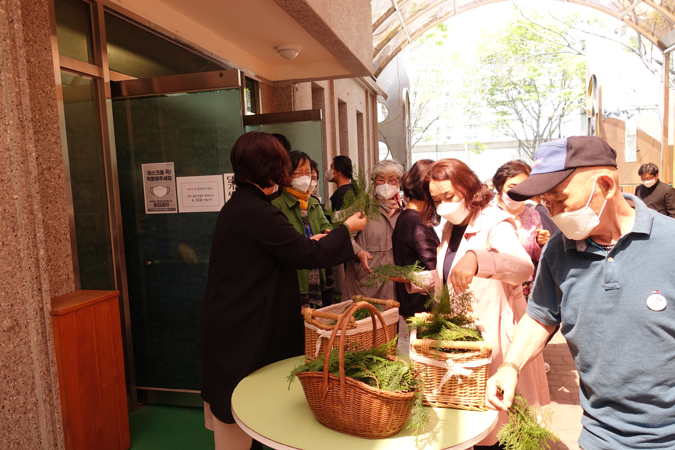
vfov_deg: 53.1
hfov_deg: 73.7
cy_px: 225
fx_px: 450
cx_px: 338
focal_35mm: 24
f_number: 3.5
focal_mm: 8.8
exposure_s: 1/80
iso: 125
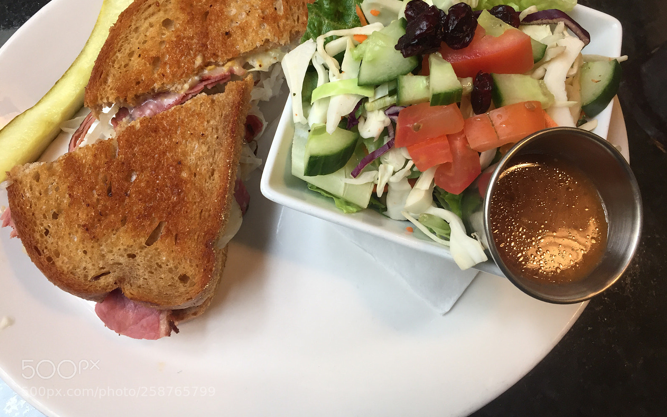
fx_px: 564
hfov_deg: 61.2
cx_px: 332
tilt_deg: -73.1
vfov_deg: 40.5
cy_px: 172
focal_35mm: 31
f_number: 2.2
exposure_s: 1/30
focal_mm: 4.15
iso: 32
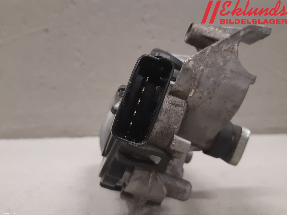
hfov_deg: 67.3
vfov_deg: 53.1
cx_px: 144
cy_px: 108
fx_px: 216
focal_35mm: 26
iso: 160
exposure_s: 1/50
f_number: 1.7
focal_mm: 3.93
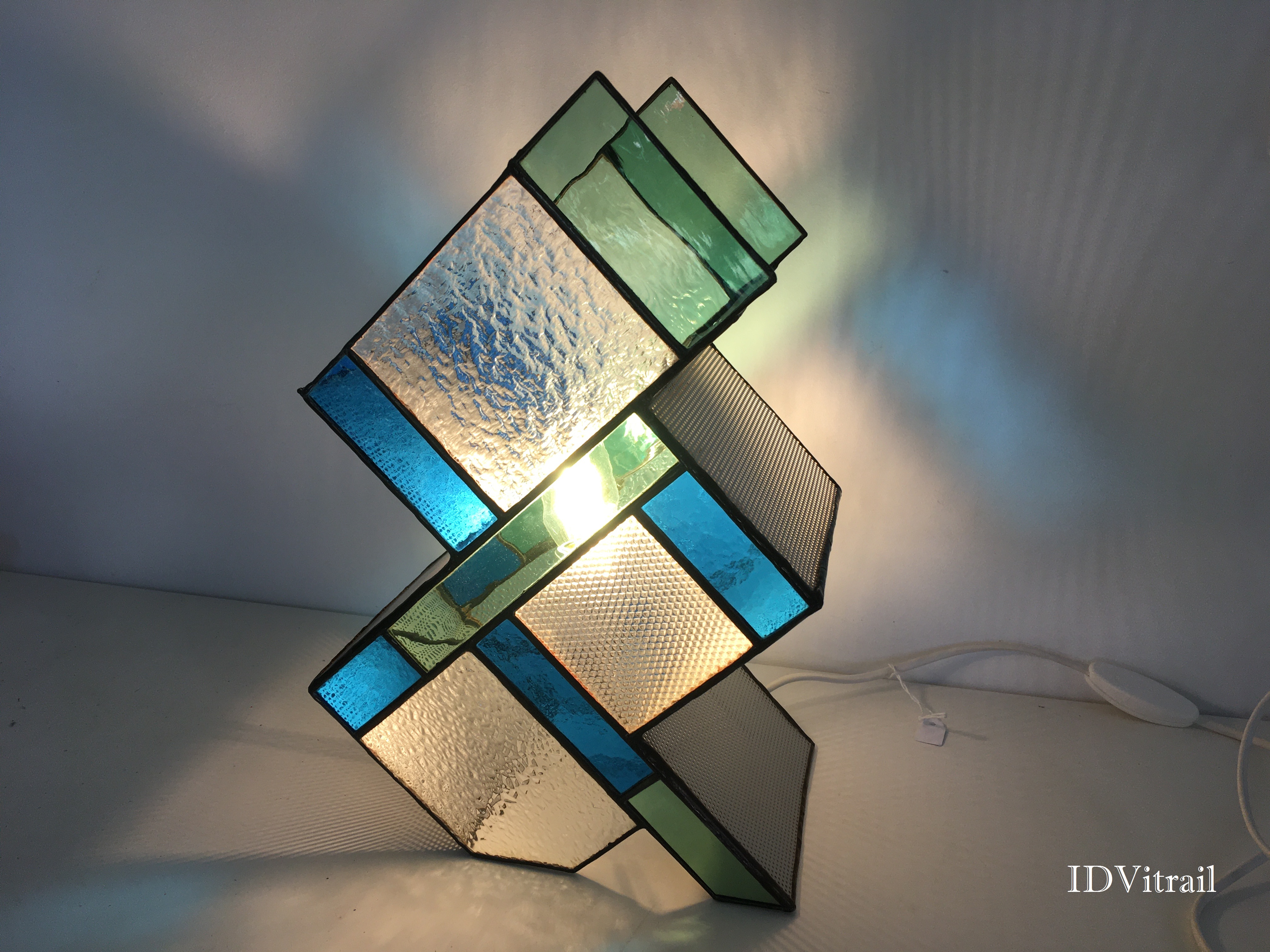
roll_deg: -1.0
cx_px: 635
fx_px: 1064
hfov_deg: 61.7
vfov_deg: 48.2
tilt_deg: -19.8
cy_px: 476
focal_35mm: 29
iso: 40
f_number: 2.2
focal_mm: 4.15
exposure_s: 1/100
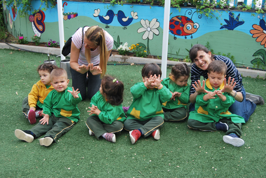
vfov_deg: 32.0
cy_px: 89
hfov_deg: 46.3
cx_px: 133
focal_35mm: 42
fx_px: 311
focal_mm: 28
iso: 110
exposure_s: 1/125
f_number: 5.6
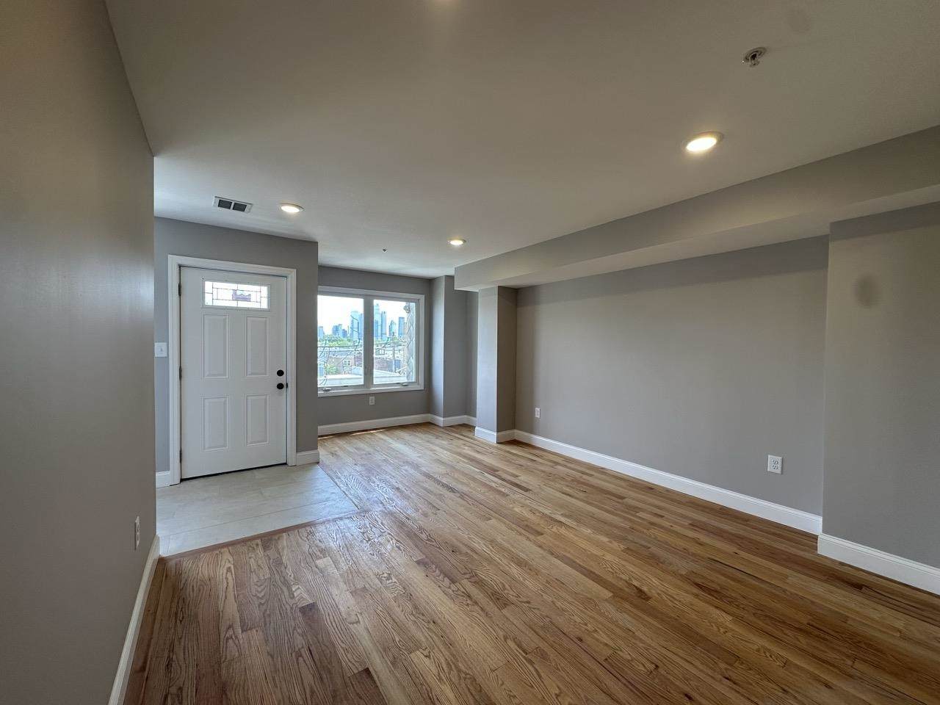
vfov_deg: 85.7
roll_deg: -0.3
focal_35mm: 14
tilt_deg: -1.1
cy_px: 352
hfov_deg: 102.1
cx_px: 470
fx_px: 380
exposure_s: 1/120
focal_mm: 2.22
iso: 64
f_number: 2.2
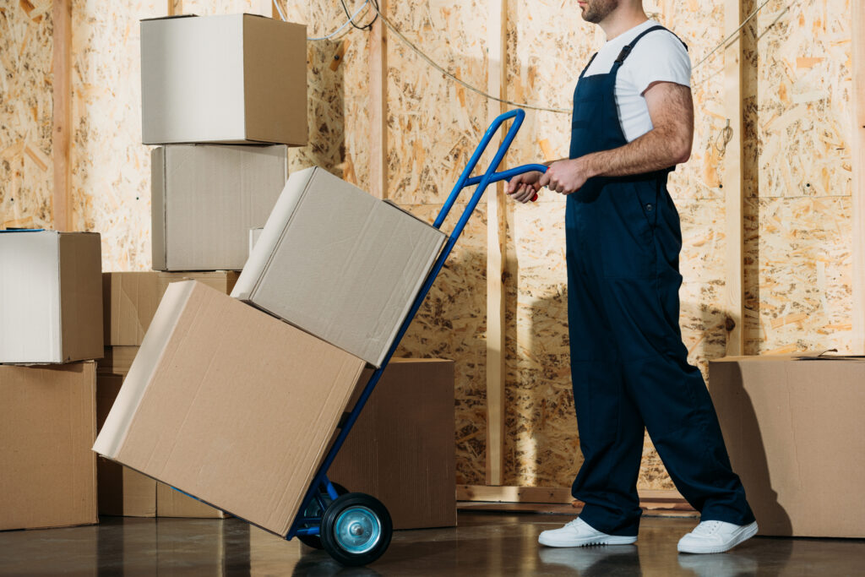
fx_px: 2451
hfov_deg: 20.0
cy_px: 288
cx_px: 432
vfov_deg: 13.4
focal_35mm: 102
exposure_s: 1/200
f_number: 5
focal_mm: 102
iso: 100
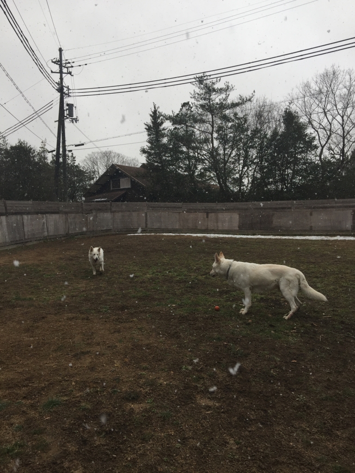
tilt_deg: -0.2
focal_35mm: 29
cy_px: 236
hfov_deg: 48.2
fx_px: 397
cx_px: 178
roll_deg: +1.0
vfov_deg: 61.7
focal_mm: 4.15
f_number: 2.2
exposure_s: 1/590
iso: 32
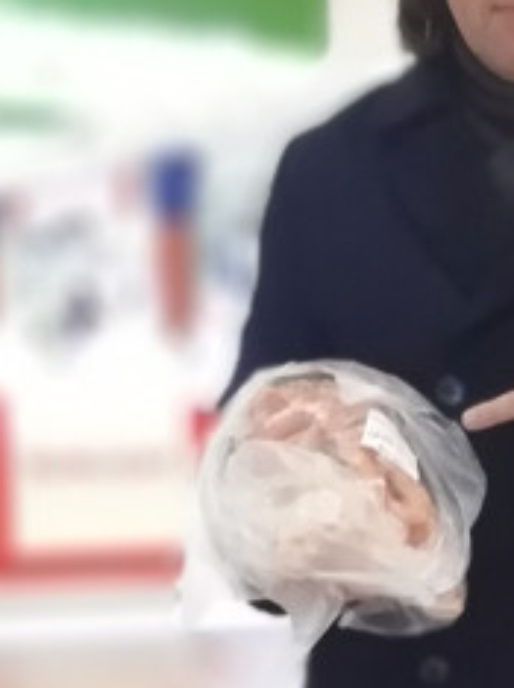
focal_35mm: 89
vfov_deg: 21.5
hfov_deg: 16.1
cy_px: 644
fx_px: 1765
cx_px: 555
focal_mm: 3.21
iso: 320
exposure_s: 1/25
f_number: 4
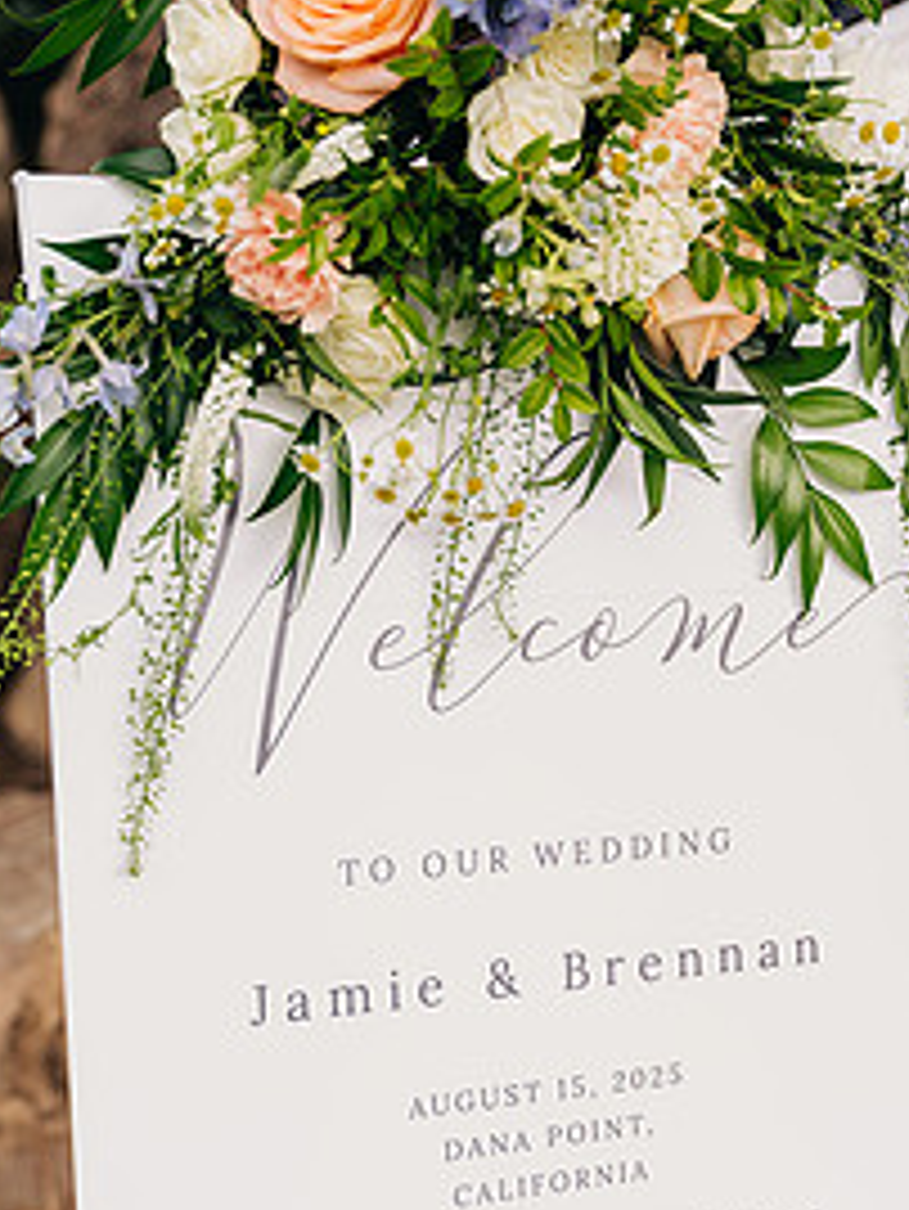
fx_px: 2449
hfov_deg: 21.0
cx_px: 500
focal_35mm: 70
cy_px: 877
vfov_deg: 27.5
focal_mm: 43.6
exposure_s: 1/250
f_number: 3.2
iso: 100
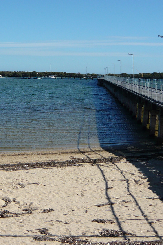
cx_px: 31
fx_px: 475
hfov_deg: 19.3
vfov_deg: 28.6
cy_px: 80
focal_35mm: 70
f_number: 8
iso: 100
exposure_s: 1/250
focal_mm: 5.5
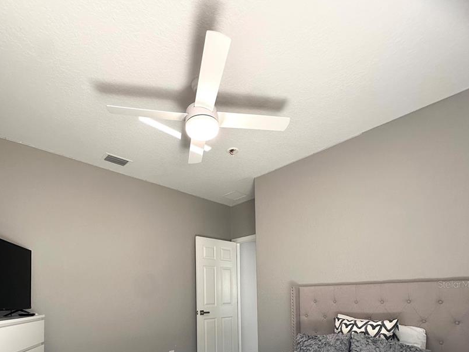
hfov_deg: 78.8
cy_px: 284
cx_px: 216
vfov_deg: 58.4
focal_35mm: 21
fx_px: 285
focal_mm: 2.22
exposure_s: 1/99
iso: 64
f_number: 2.2
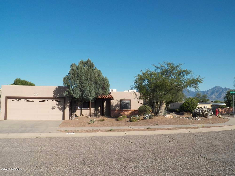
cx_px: 118
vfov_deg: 45.4
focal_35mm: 31
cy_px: 88
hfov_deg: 58.4
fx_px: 210
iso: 125
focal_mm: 5.5
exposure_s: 1/1250
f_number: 4
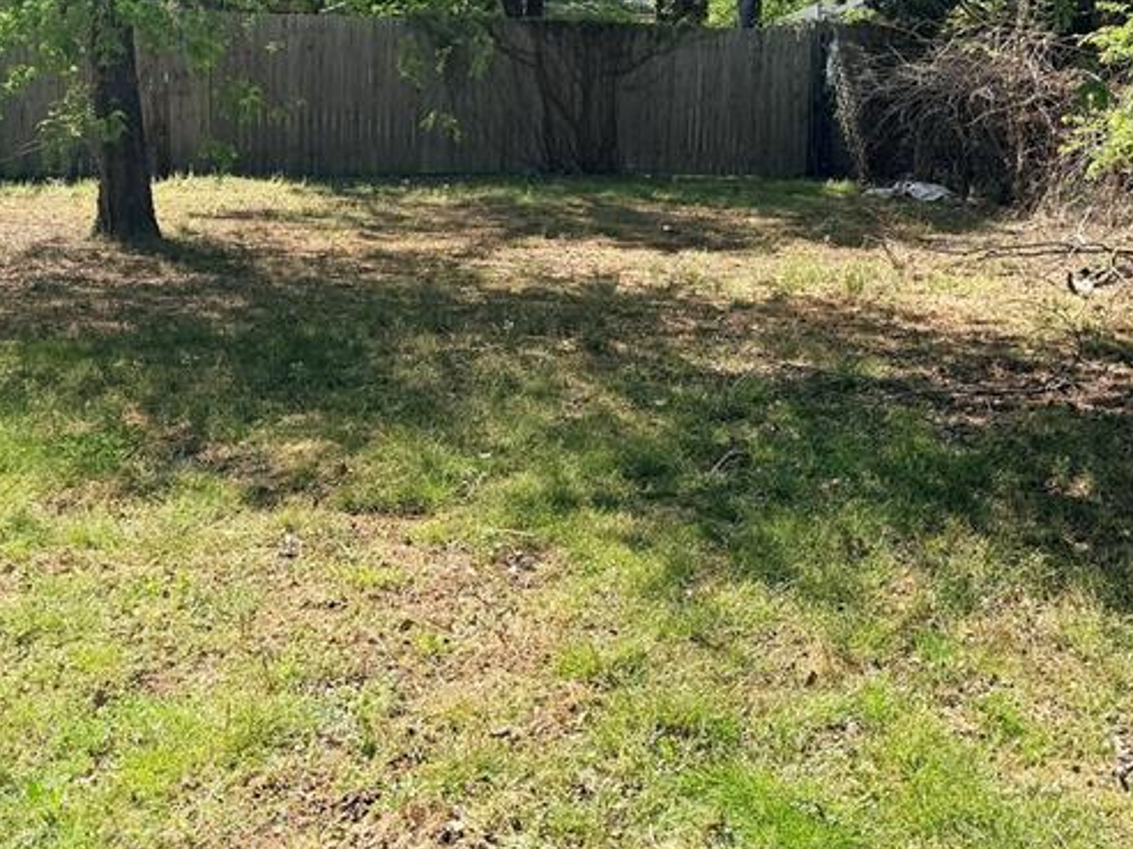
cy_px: 193
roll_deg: -0.9
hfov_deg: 38.1
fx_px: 1637
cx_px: 656
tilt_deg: -1.8
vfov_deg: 28.6
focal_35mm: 50
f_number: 1.78
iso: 80
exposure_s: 1/1901
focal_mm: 6.76
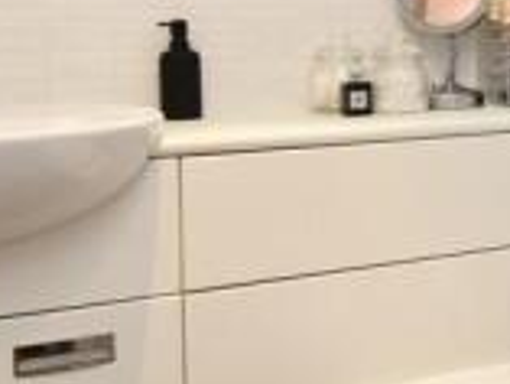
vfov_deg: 23.7
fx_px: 885
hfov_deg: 27.1
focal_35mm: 60
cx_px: 661
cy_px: 34
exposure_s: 1/80
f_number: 4.5
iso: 400
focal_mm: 10
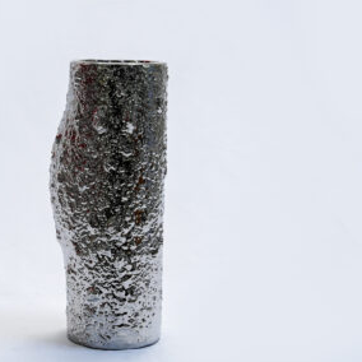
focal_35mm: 90
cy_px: 182
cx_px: 96
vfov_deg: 19.3
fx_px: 1065
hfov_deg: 19.2
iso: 3200
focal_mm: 70
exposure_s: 1/125
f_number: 13
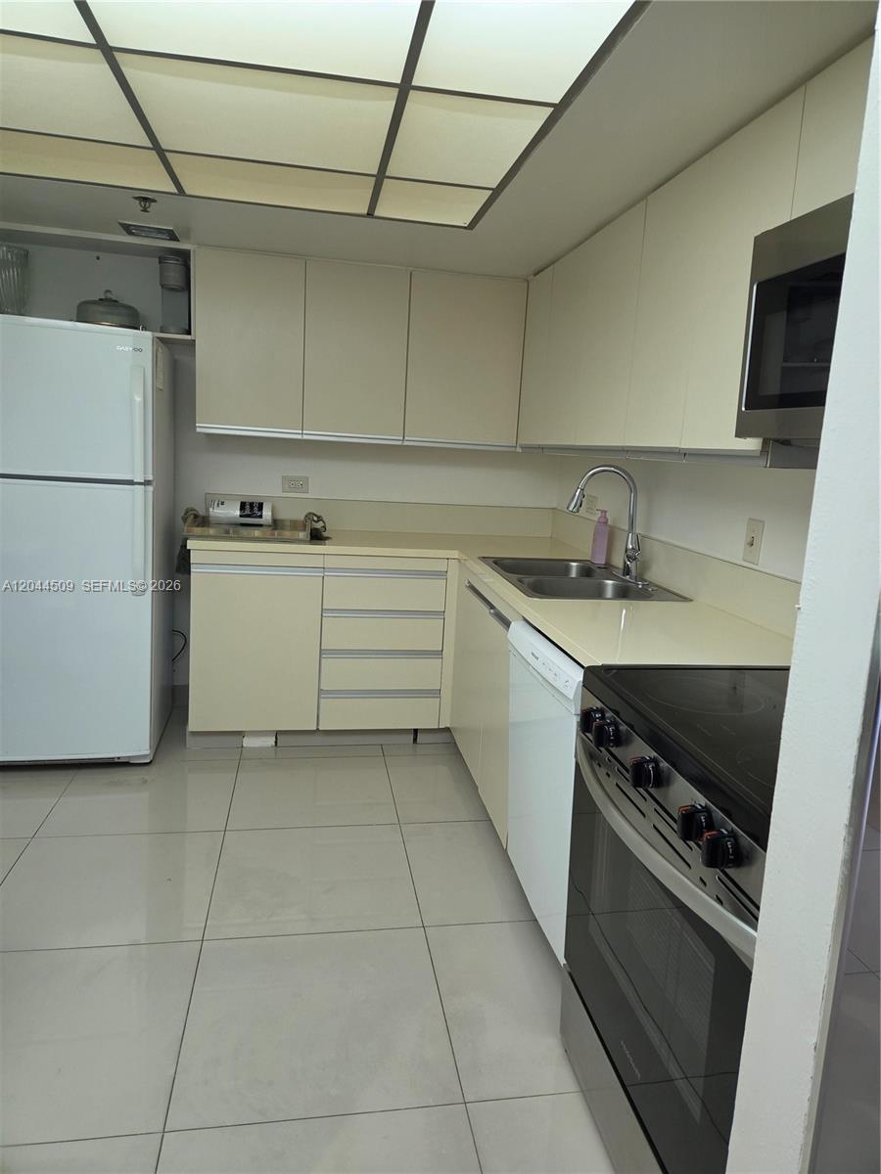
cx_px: 440
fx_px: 780
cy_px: 587
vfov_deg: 73.9
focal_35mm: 23
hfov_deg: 58.9
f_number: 1.8
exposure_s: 1/120
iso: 320
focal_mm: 5.4
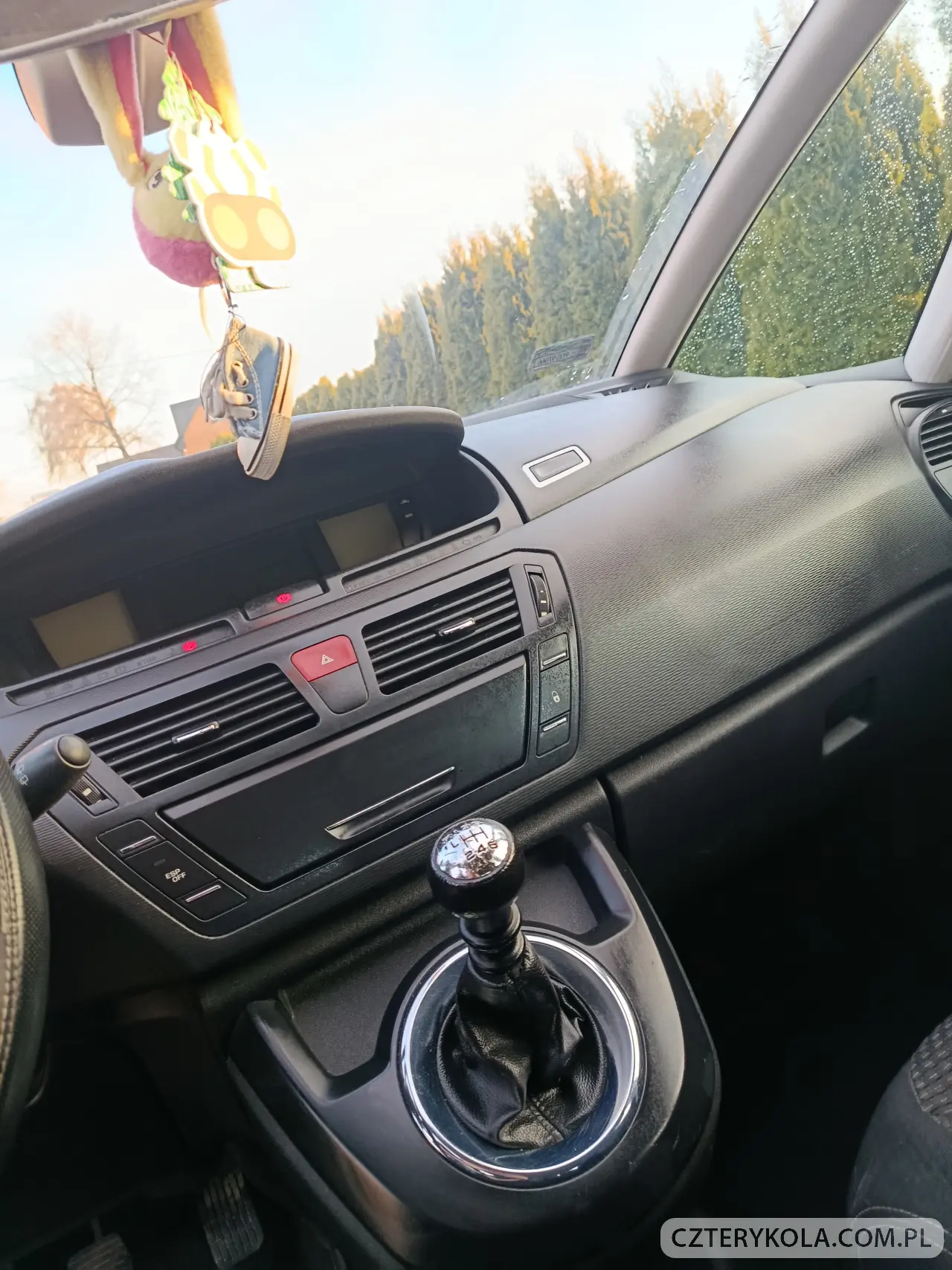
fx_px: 880
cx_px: 476
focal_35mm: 24
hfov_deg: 56.8
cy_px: 635
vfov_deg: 71.6
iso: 364
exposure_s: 1/100
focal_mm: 5.24
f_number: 1.7
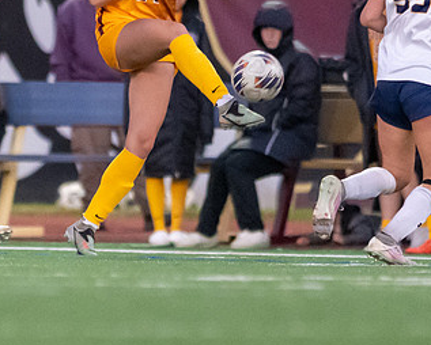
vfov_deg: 1.1
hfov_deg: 1.4
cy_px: 265
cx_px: 21
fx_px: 18201
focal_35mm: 1426
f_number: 2.8
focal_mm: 300
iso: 6400
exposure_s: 1/1000
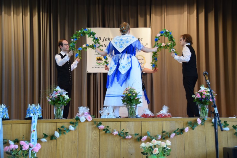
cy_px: 79
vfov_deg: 17.5
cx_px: 118
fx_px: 513
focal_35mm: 78
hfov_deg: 26.0
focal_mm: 52
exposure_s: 1/60
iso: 800
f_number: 4.8
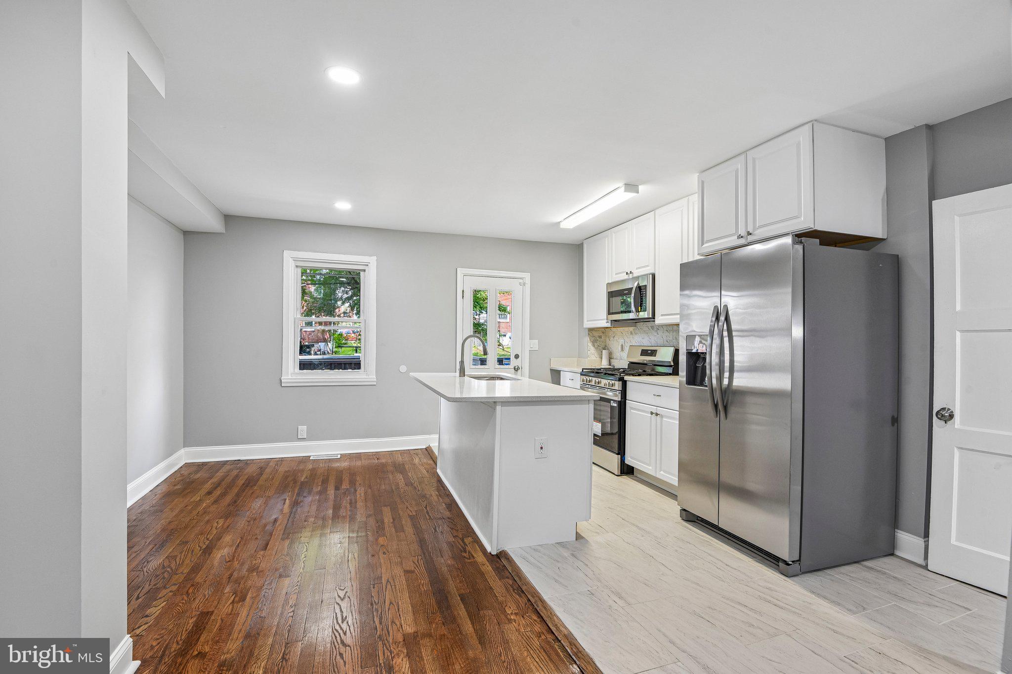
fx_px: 450
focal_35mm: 16
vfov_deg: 73.7
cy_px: 337
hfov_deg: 96.7
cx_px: 506
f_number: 8
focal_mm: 16
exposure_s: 1/25
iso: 400
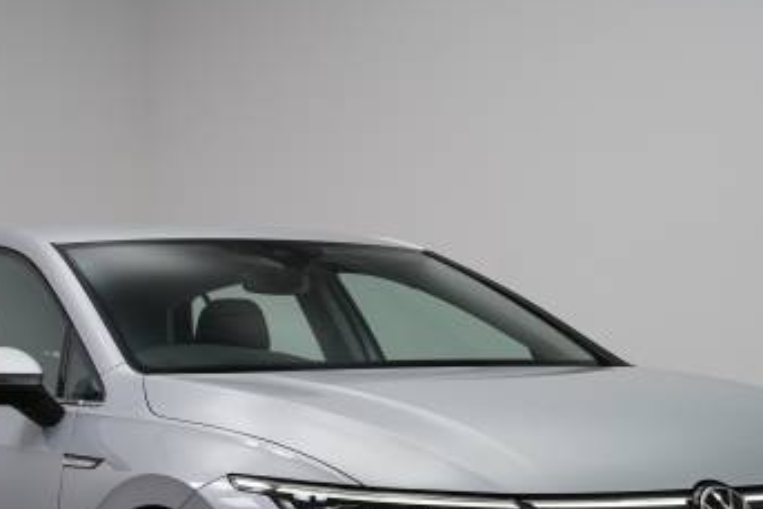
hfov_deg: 18.4
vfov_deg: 12.3
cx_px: 363
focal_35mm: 111
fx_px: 2356
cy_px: 447
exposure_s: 1/60
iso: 250
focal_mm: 59.6
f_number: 4
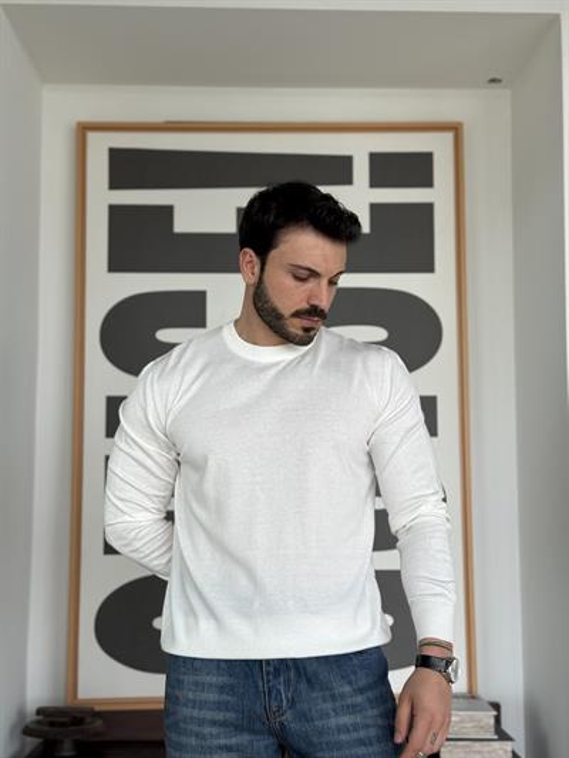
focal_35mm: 48
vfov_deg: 39.6
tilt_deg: +5.7
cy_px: 379
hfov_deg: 30.3
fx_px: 1052
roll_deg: -0.1
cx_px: 284
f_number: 1.78
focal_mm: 6.76
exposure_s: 1/161
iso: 50
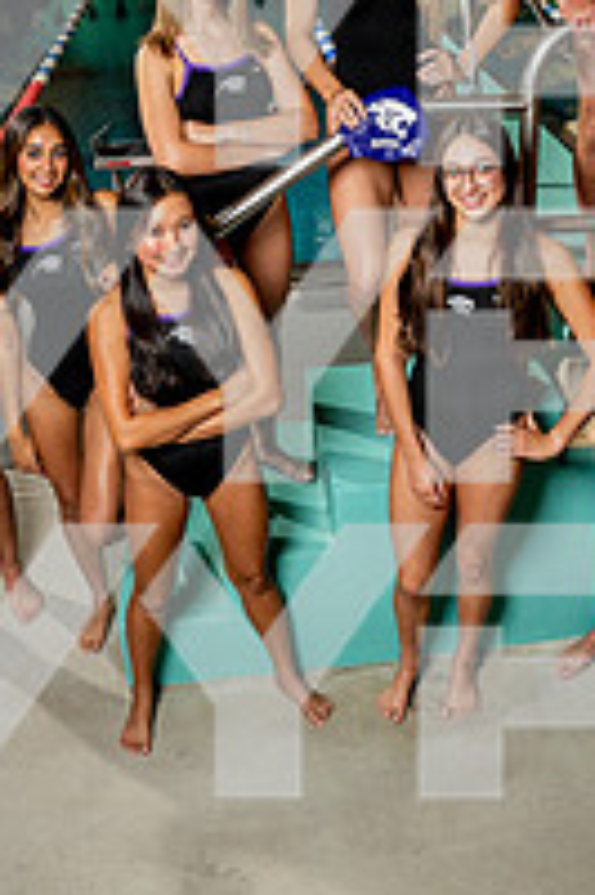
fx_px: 1117
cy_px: 349
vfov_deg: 43.4
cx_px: 376
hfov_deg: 29.7
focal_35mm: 45
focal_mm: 20
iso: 640
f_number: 6.3
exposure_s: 1/250
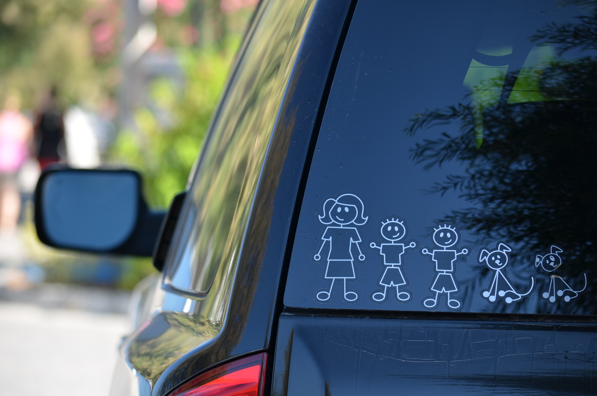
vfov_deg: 6.2
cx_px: 294
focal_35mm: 219
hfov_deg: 9.4
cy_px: 220
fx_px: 3624
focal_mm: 130
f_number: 4.8
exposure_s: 1/200
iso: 100
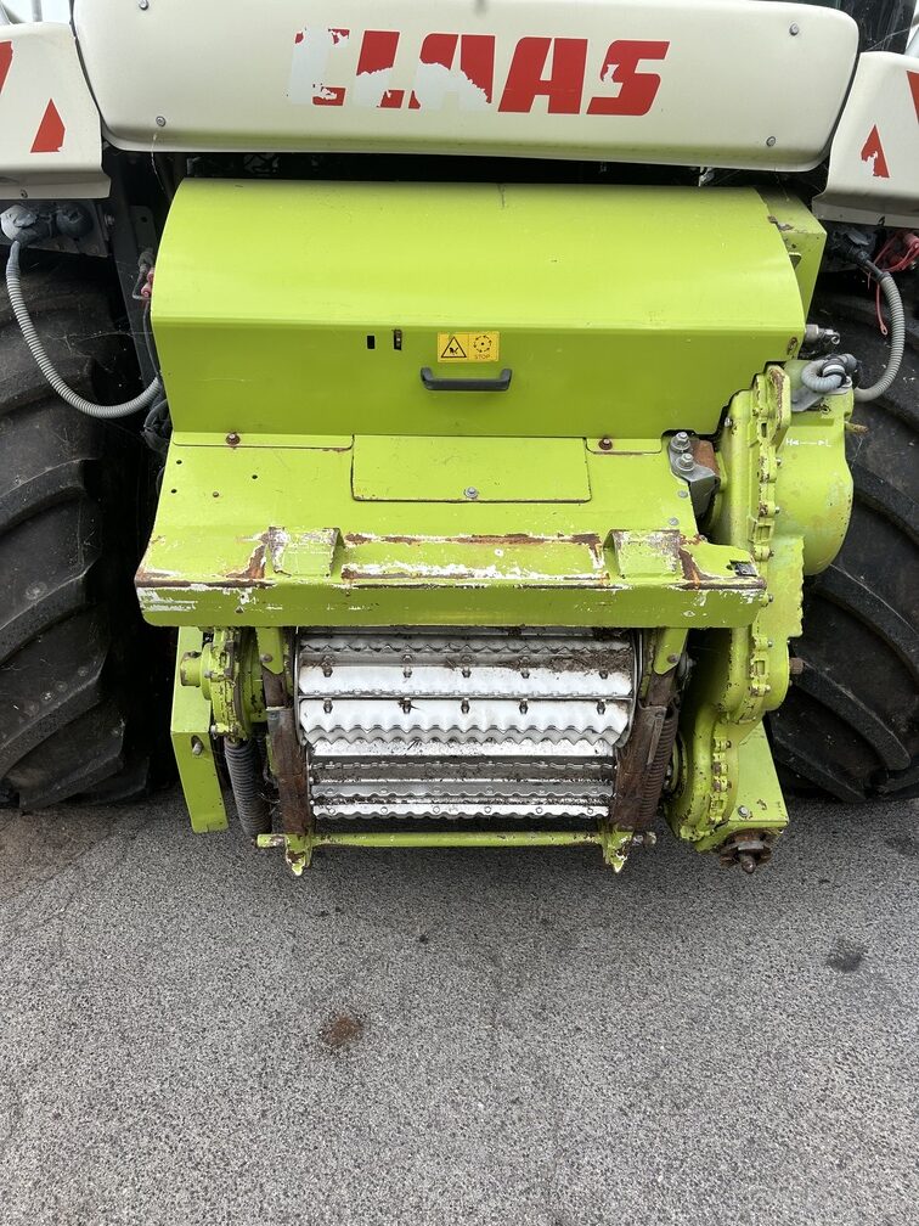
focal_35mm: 26
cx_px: 460
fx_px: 920
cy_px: 613
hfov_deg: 53.1
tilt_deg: -15.3
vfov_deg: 67.3
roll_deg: -2.2
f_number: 1.5
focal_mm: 5.7
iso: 50
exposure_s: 1/588
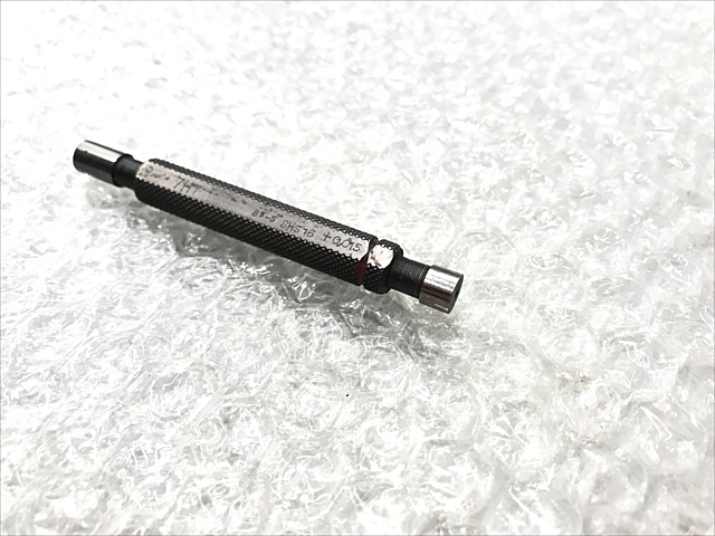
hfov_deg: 63.4
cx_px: 358
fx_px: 578
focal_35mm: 28
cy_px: 268
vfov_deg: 49.7
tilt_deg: -49.0
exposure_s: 1/30
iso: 32
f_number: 1.8
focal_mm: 3.99
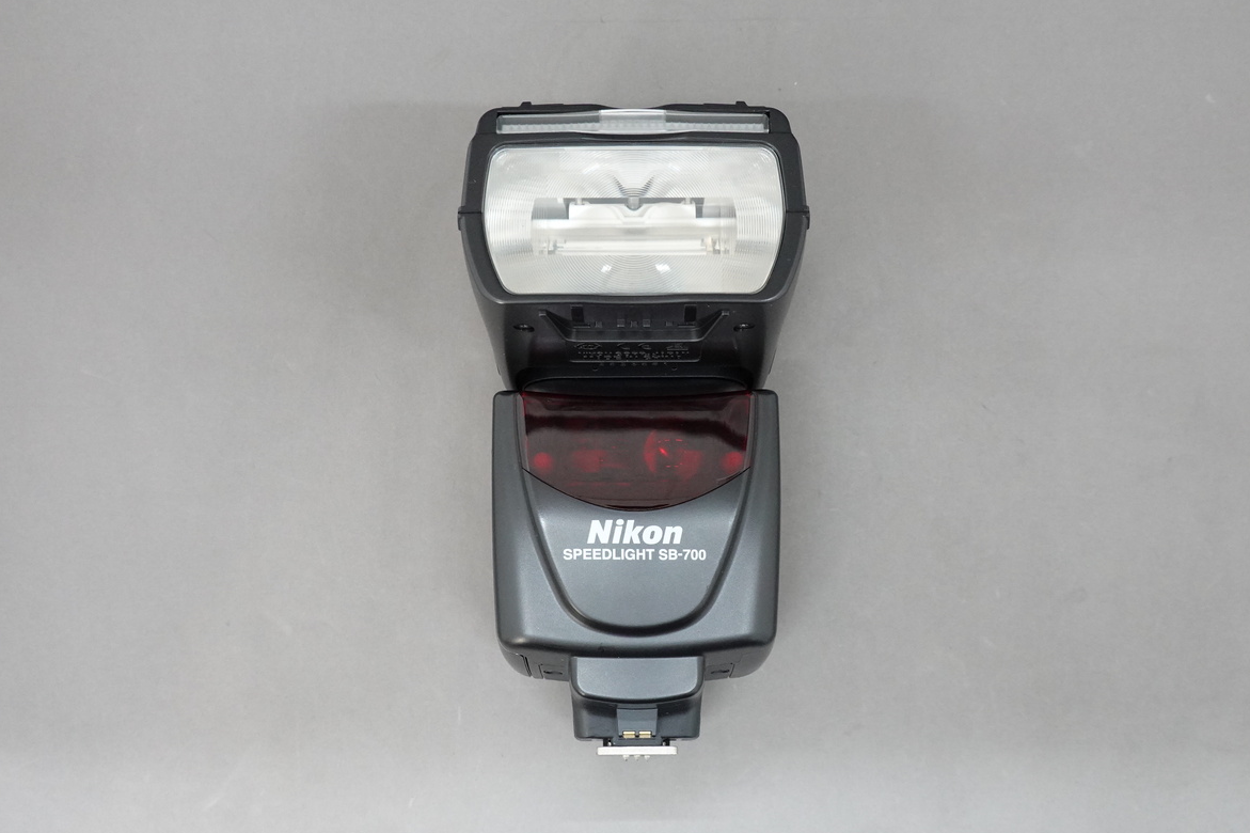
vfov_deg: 32.6
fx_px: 1423
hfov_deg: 47.4
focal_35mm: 41
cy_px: 413
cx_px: 637
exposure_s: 1/40
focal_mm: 14.99
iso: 1600
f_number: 5.6
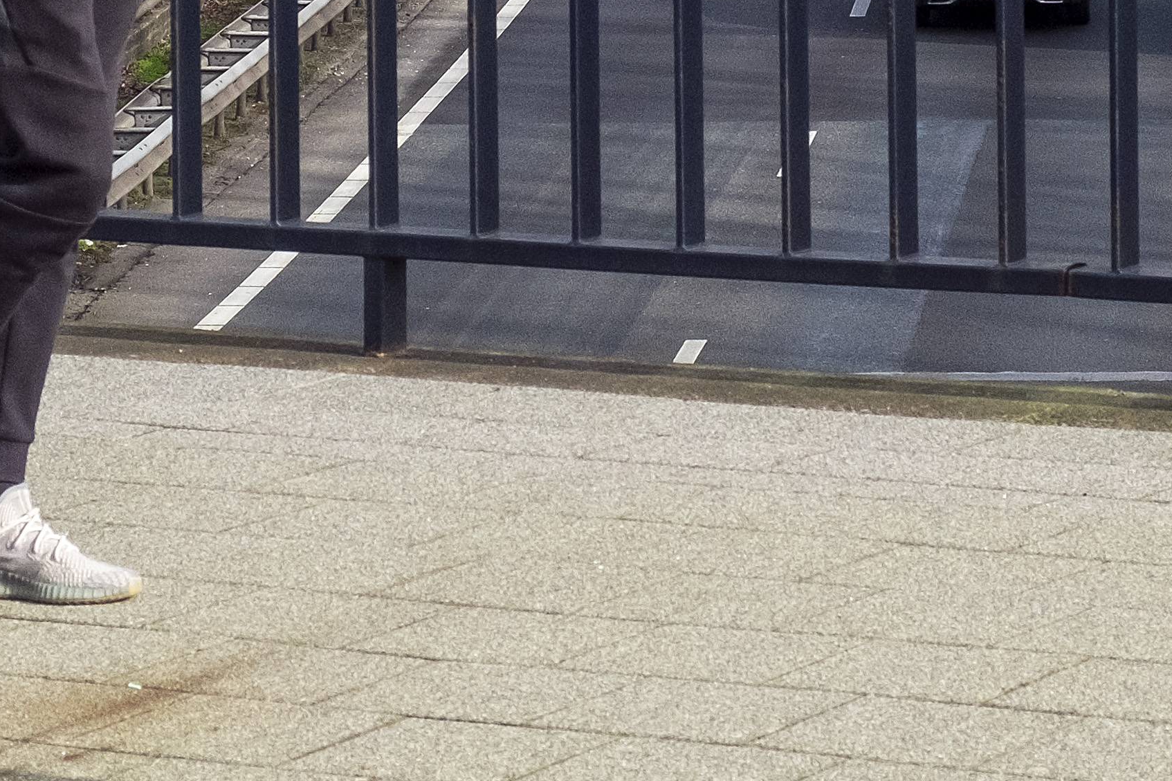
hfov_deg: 9.8
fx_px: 6868
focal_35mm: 211
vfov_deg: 6.5
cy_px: -127
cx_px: 704
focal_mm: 48.4
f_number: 9
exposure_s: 1/1000
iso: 1000
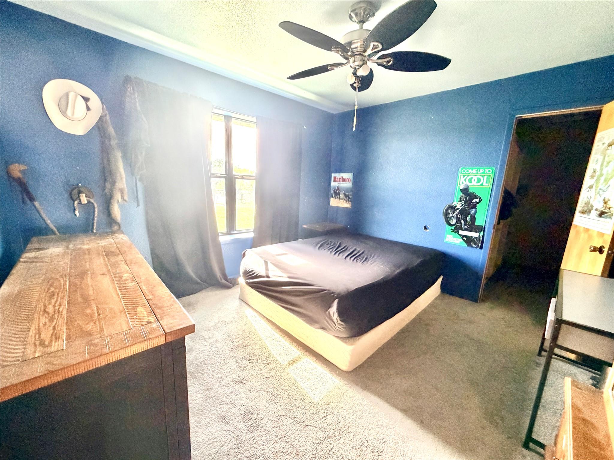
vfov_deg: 85.7
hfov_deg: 102.1
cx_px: 307
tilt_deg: -10.7
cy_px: 230
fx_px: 248
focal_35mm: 14
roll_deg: -2.7
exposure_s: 1/60
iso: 400
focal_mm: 2.22
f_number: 2.2
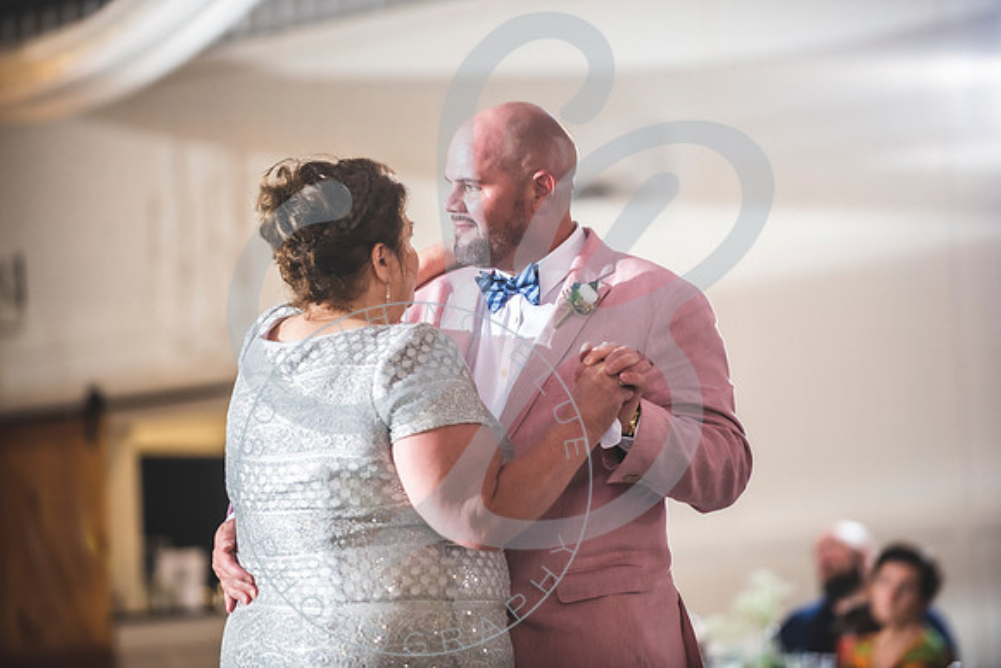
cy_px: 334
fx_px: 4808
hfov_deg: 11.9
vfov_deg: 7.9
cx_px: 500
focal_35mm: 173
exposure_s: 1/200
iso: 1600
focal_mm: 170
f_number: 2.8
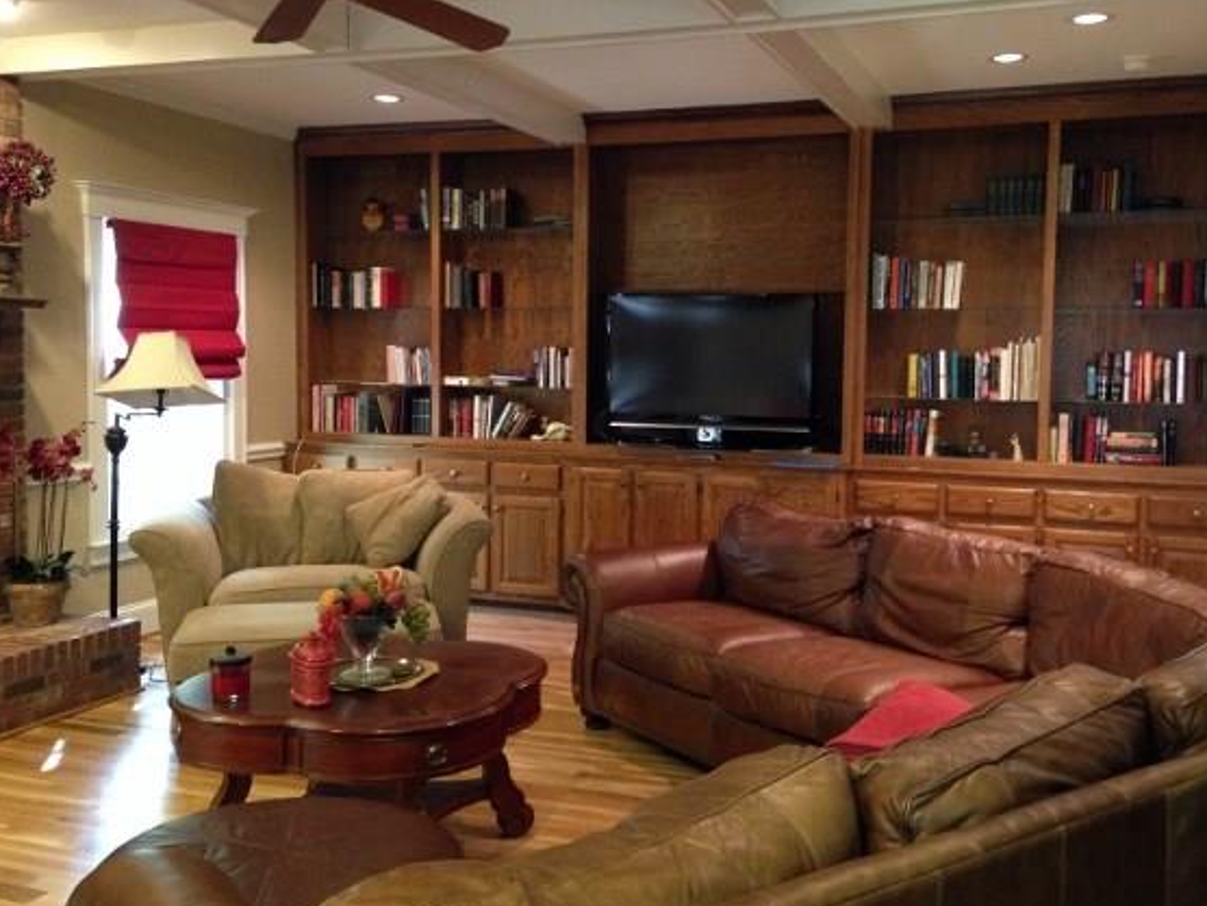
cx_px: 638
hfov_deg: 49.0
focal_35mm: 38
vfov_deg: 37.7
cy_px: 432
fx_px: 1325
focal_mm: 4.12
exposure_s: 1/16
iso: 400
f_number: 2.4
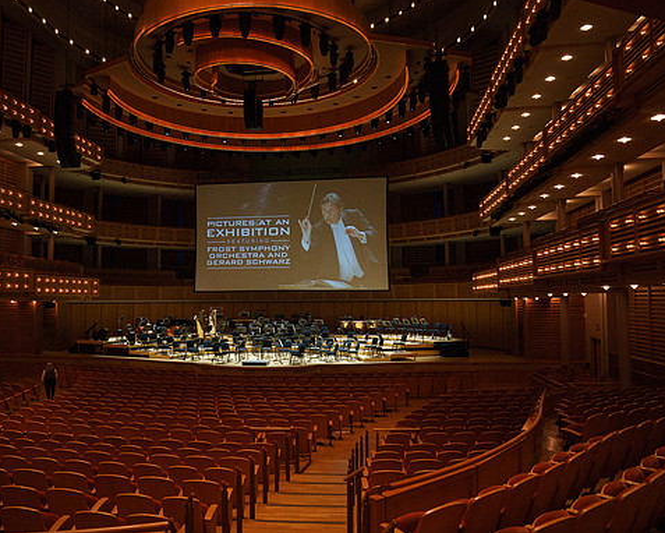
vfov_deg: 51.6
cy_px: 264
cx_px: 280
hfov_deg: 61.9
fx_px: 551
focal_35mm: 28
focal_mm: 24
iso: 3200
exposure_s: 1/200
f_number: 7.1
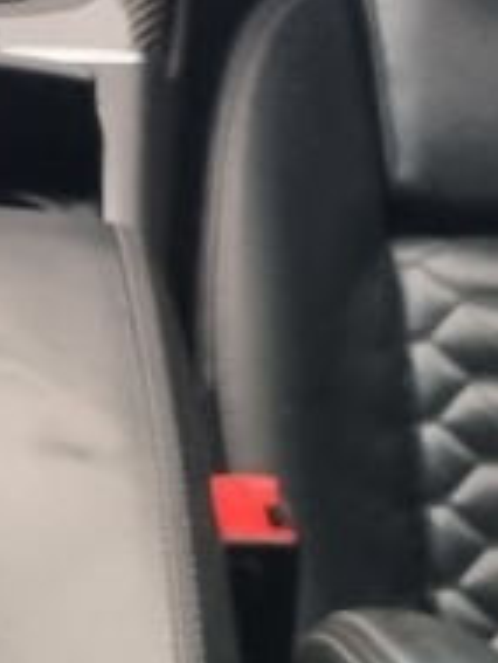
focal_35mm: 141
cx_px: -214
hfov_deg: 10.2
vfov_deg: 13.5
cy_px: -175
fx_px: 2702
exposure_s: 1/33
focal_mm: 5.4
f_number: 1.8
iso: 500
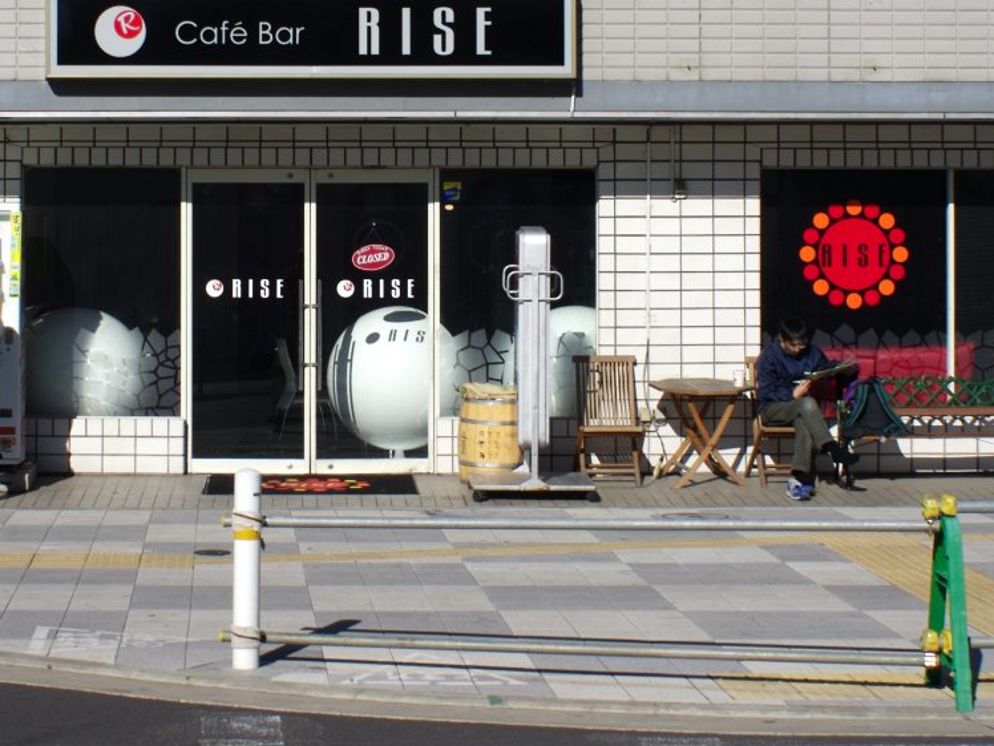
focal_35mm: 54
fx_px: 1551
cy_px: 314
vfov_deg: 27.0
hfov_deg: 35.4
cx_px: 379
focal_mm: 28
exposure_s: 1/250
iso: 100
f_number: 10
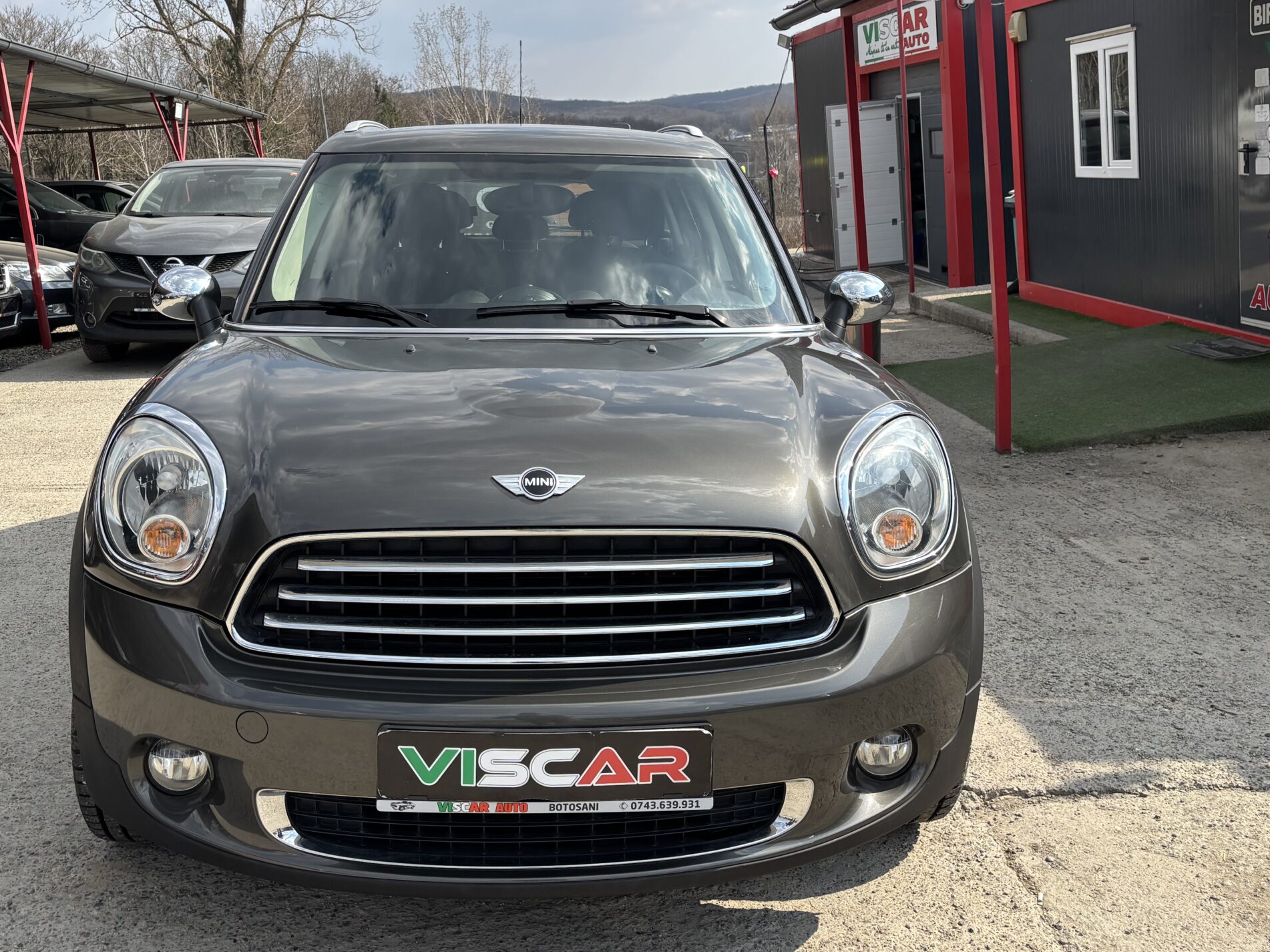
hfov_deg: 52.6
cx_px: 587
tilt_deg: -9.5
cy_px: 365
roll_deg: +5.8
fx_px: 1284
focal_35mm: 35
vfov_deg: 40.4
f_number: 1.6
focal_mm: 5.96
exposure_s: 1/2288
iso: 50
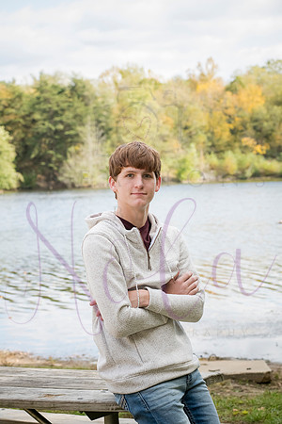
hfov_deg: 15.9
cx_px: 141
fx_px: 1010
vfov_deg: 23.6
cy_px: 212
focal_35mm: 86
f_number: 7.1
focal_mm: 86
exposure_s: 1/640
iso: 800
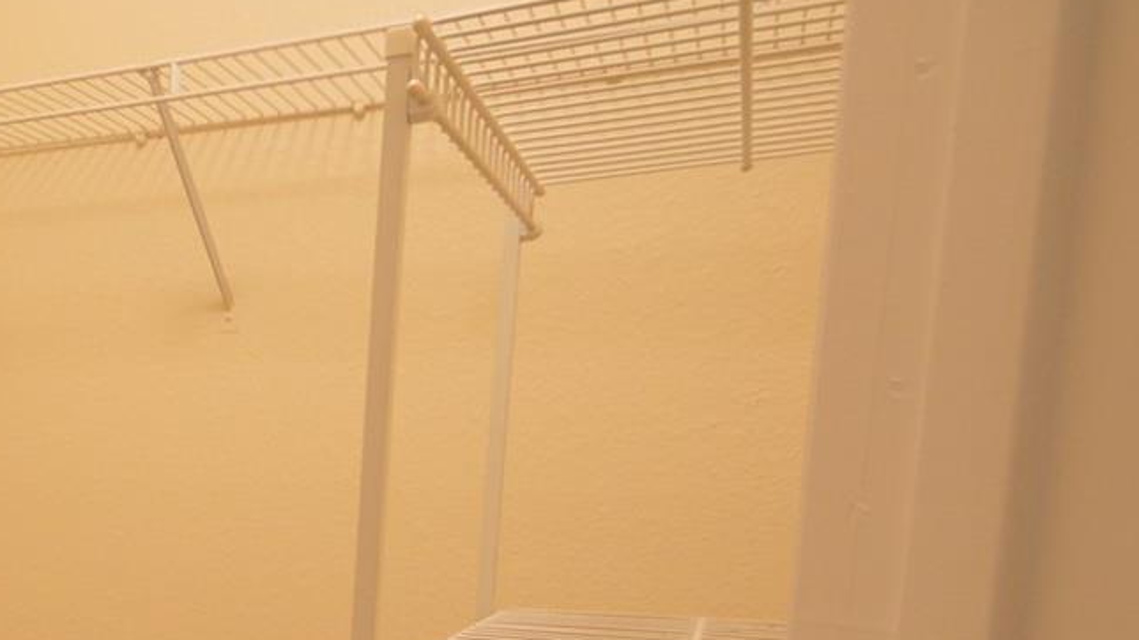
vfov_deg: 28.6
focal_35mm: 39
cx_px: -48
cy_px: 637
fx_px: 1178
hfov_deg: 42.9
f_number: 3.5
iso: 900
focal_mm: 10
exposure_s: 1/60
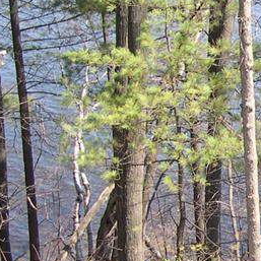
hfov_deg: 11.7
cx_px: 515
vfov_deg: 13.0
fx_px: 1143
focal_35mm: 134
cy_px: 186
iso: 100
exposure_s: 1/323
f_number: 2.8
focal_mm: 8
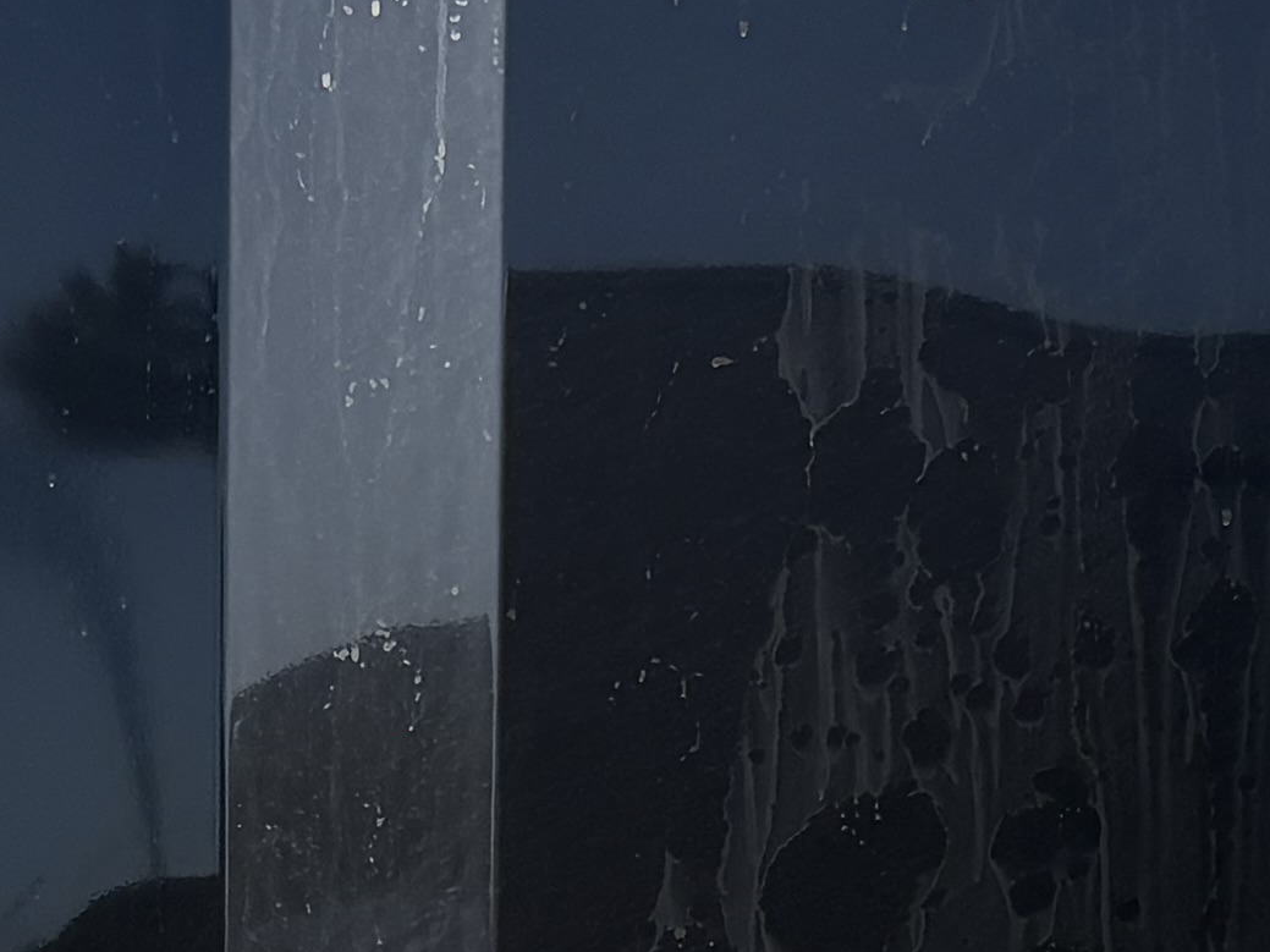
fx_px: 5246
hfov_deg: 13.8
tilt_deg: -7.3
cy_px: 1509
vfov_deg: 10.0
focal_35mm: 143
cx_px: 381
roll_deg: -0.7
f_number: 1.6
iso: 64
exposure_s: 1/3125
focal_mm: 5.96
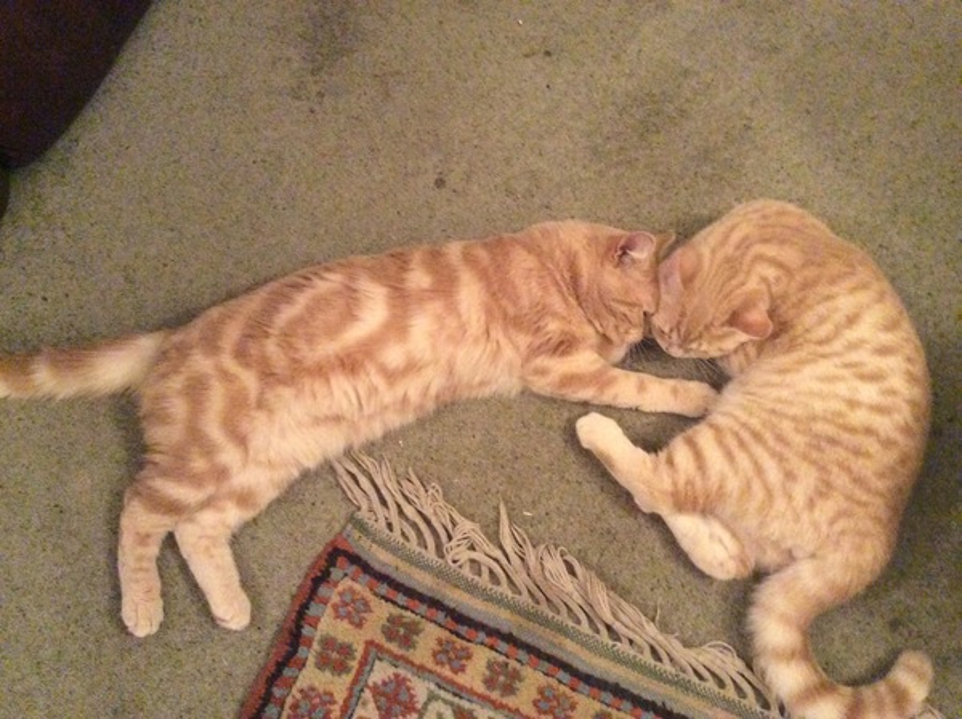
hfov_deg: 56.9
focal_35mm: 32
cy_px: 360
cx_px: 481
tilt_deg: -72.2
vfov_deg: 44.0
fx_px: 888
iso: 640
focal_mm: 3.3
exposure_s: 1/17
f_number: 2.4
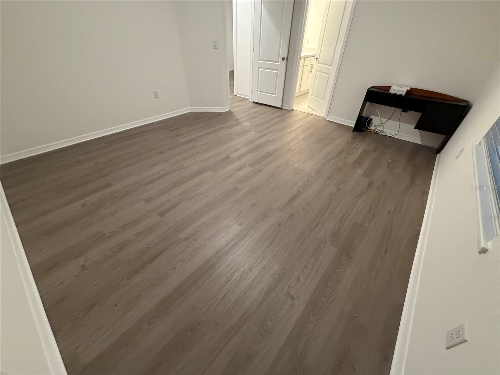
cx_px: 250
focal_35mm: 14
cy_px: 188
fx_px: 202
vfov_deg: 85.7
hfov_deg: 102.1
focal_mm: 2.22
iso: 640
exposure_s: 1/60
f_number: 2.2
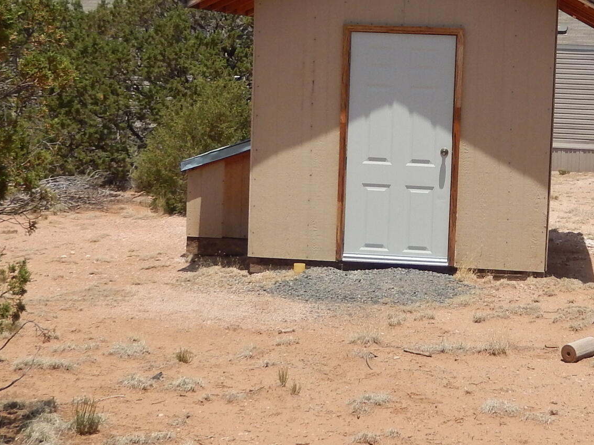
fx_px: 1133
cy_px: 128
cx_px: 425
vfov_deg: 22.1
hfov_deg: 29.1
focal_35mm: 66
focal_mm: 4.5
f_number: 6.8
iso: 125
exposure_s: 1/500
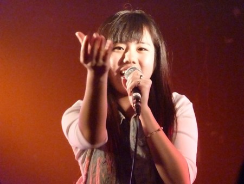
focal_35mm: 300
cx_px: 122
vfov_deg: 5.0
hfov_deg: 6.6
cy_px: 92
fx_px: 2116
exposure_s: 1/60
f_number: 4.9
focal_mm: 49.2
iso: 3200
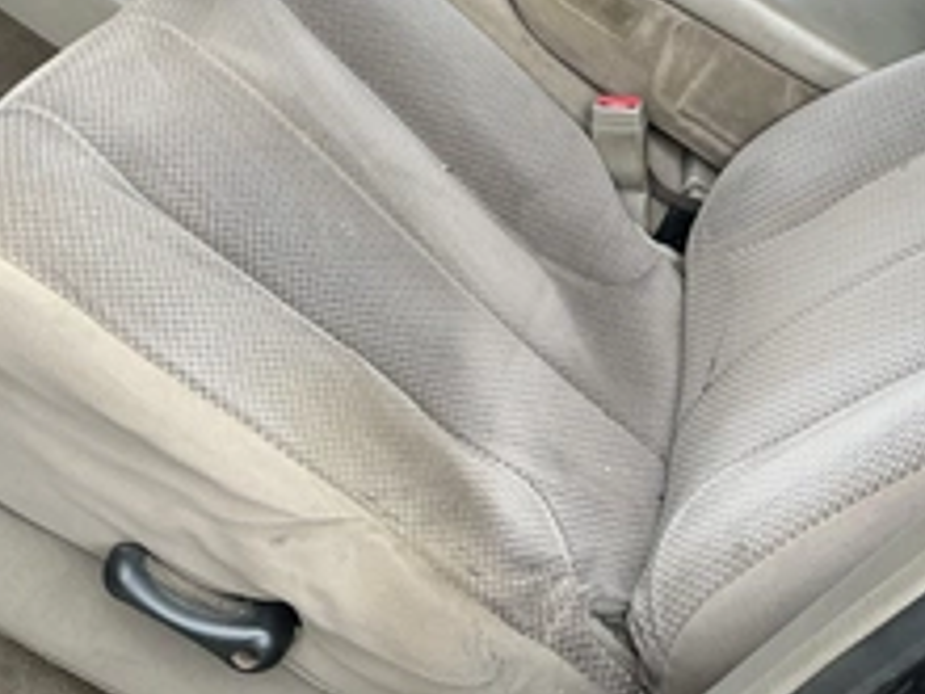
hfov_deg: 37.0
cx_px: 631
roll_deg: -33.4
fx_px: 1363
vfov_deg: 27.7
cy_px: 88
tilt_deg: -21.5
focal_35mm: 51
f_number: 1.8
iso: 16
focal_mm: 3
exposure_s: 1/126
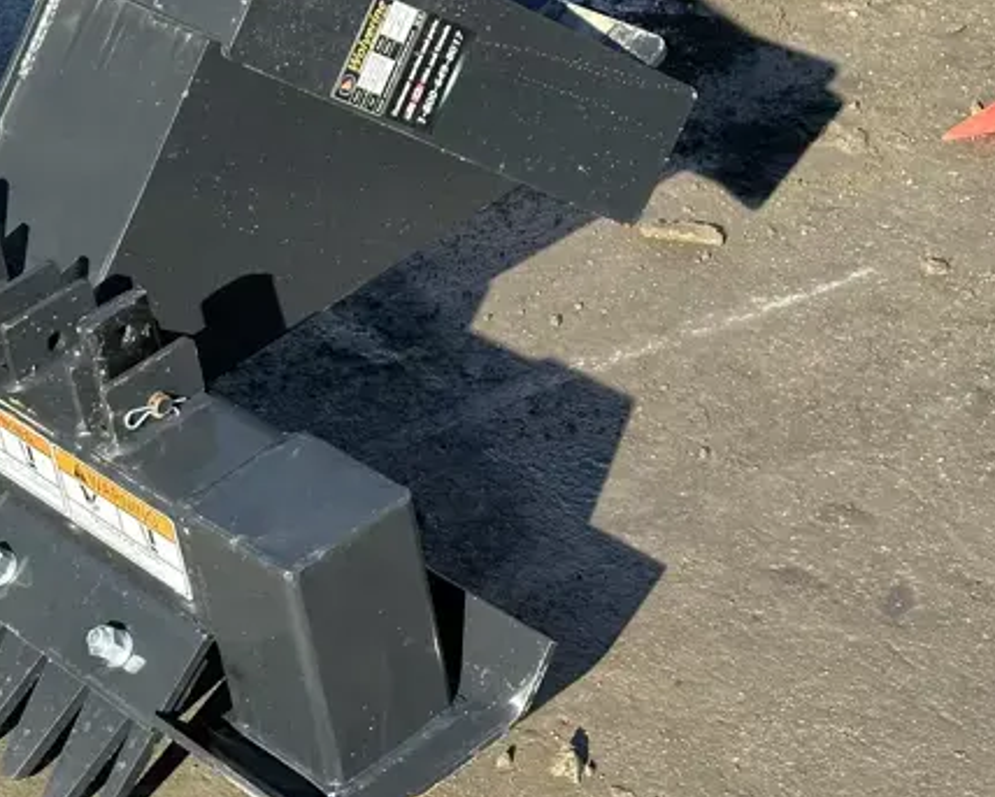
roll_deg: +2.5
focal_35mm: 105
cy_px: 274
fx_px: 3094
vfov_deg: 14.7
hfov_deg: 17.8
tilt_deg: -24.6
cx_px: 7
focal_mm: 6.86
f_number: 1.78
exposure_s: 1/1339
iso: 64
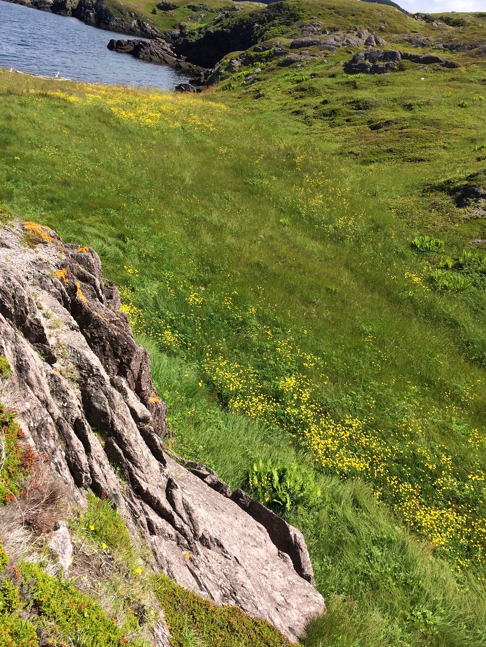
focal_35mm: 32
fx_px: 599
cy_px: 312
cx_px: 246
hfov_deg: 44.2
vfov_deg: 56.8
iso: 32
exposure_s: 1/1642
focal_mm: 4.15
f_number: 2.2
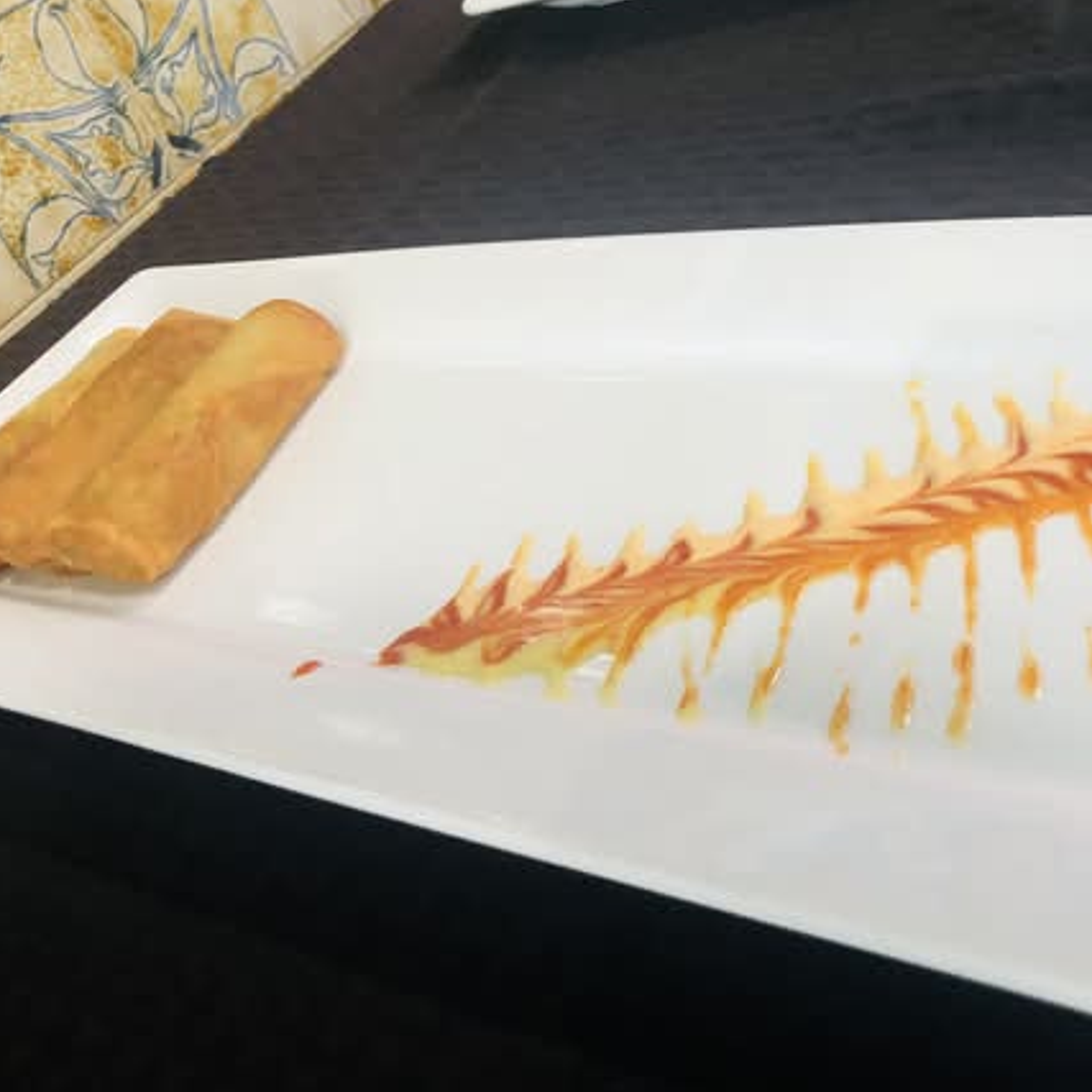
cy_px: 534
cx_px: 616
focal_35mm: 34
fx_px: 1213
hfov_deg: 48.3
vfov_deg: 48.4
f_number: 1.8
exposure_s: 1/15
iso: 50
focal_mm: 4
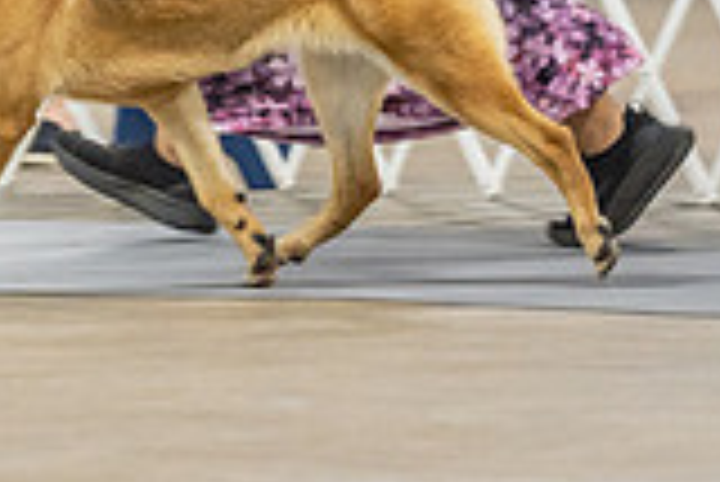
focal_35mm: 679
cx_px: -72
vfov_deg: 2.0
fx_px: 13592
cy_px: -119
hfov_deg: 3.0
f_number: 2.8
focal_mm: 187
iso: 3200
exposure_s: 1/200
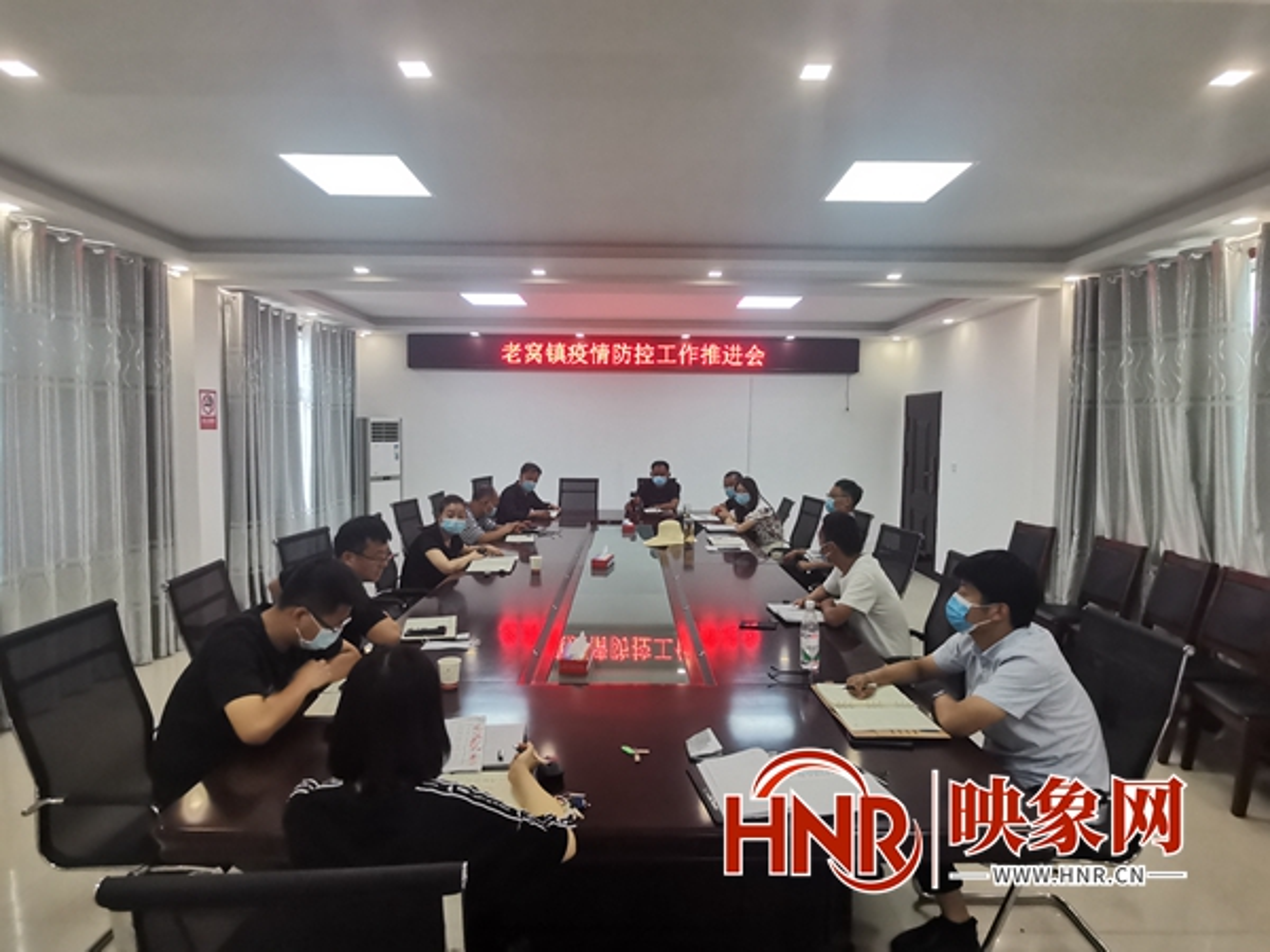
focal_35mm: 19
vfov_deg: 68.7
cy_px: 476
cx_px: 635
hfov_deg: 84.7
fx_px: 697
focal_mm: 2.23
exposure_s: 1/120
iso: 200
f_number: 2.2
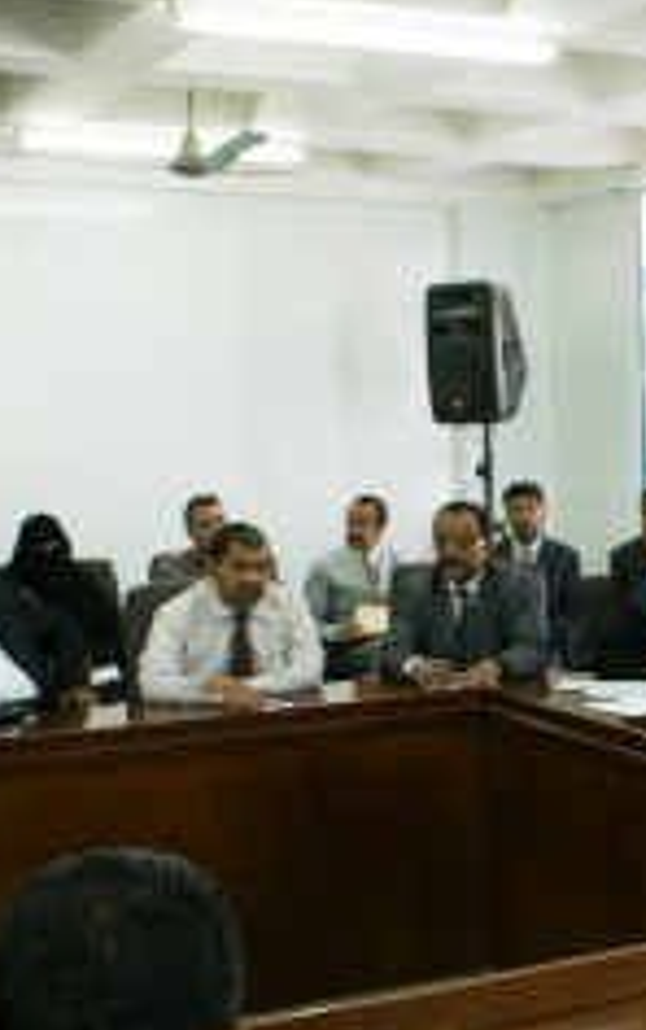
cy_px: 637
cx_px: 956
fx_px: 1630
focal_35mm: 58
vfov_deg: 34.9
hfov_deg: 19.6
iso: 200
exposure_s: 1/60
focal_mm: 20
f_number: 4
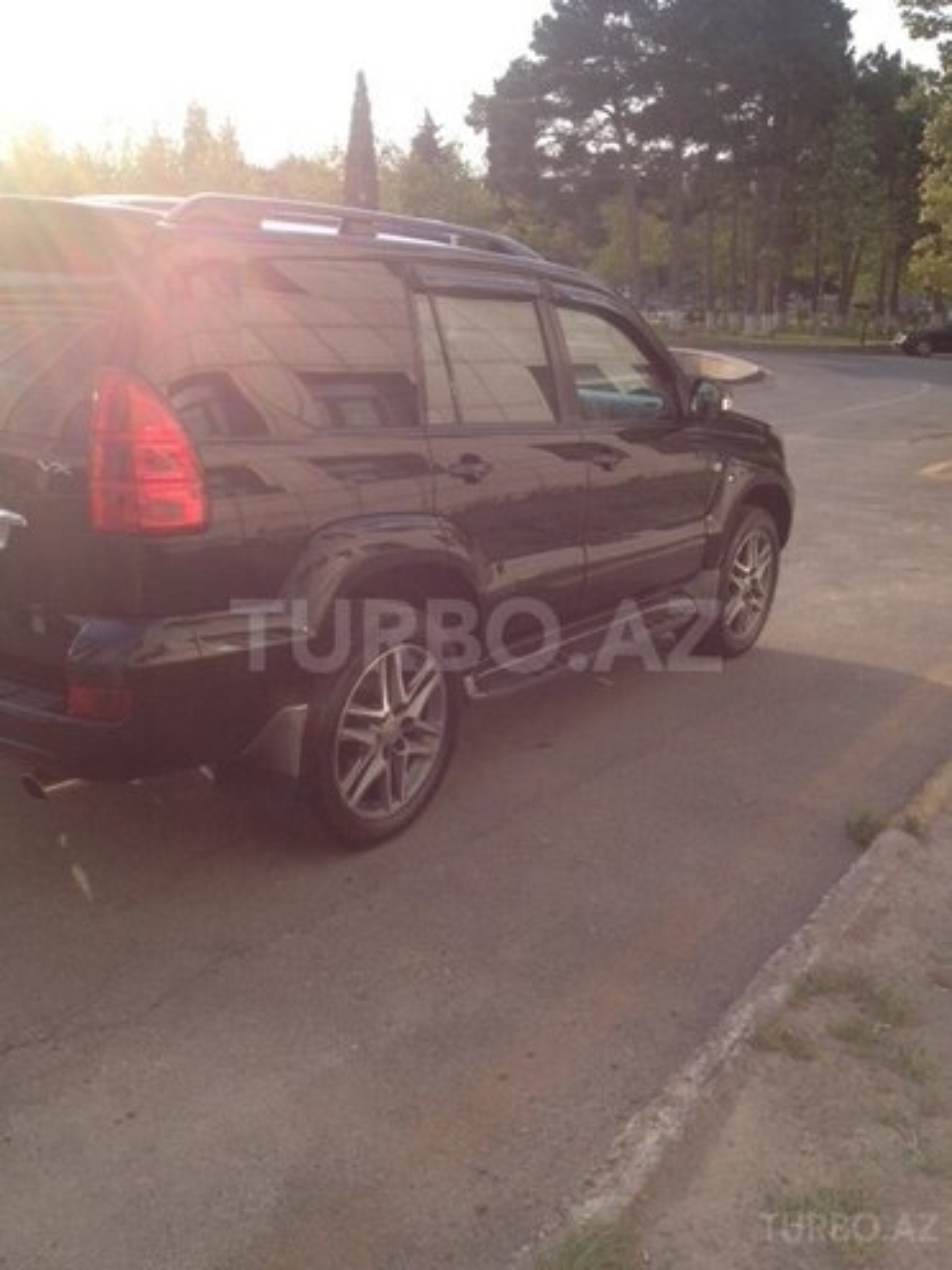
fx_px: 1283
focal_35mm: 35
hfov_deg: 40.7
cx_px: 476
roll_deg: -2.7
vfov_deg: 52.6
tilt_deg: -19.3
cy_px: 635
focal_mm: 4.28
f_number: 2.4
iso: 50
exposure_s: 1/767
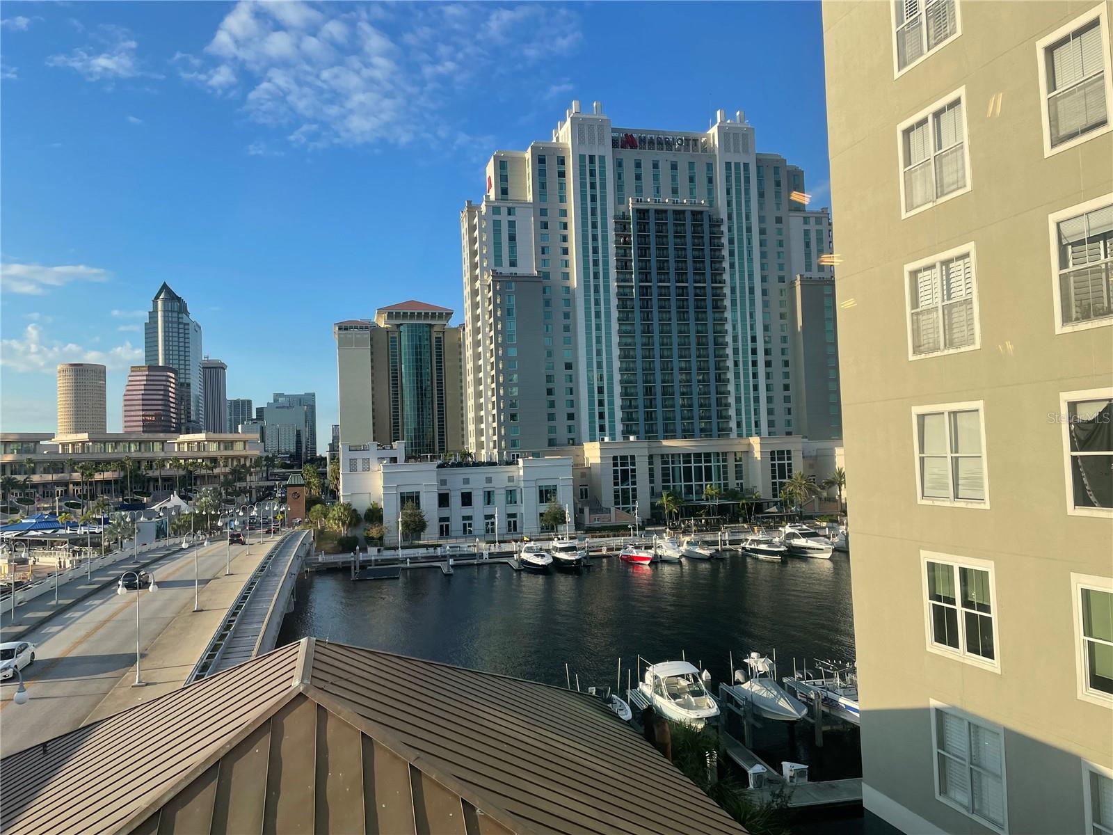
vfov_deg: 53.1
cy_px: 418
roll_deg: +3.0
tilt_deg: +2.5
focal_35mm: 26
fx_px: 836
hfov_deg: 67.3
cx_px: 556
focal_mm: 4.2
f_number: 1.6
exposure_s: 1/2398
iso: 32
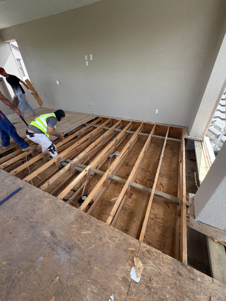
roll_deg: +2.8
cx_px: 113
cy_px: 150
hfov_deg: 85.7
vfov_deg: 102.1
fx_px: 122
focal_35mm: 14
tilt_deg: -33.3
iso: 40
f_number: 2.2
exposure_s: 1/195
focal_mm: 2.22
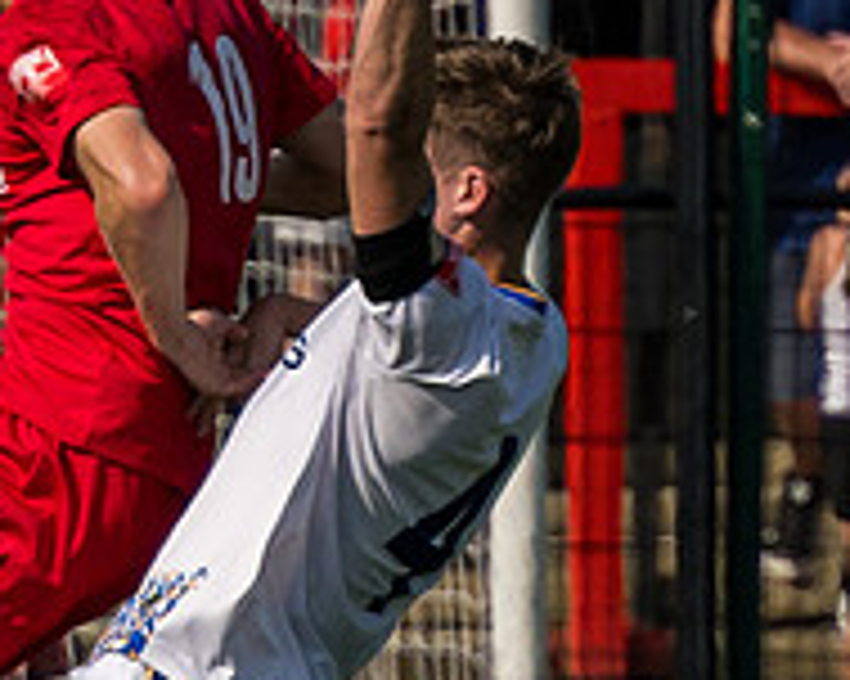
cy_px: 19
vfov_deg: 0.7
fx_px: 57177
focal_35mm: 2274
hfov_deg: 0.9
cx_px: -699
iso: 200
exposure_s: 1/3200
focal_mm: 210
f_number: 4.5
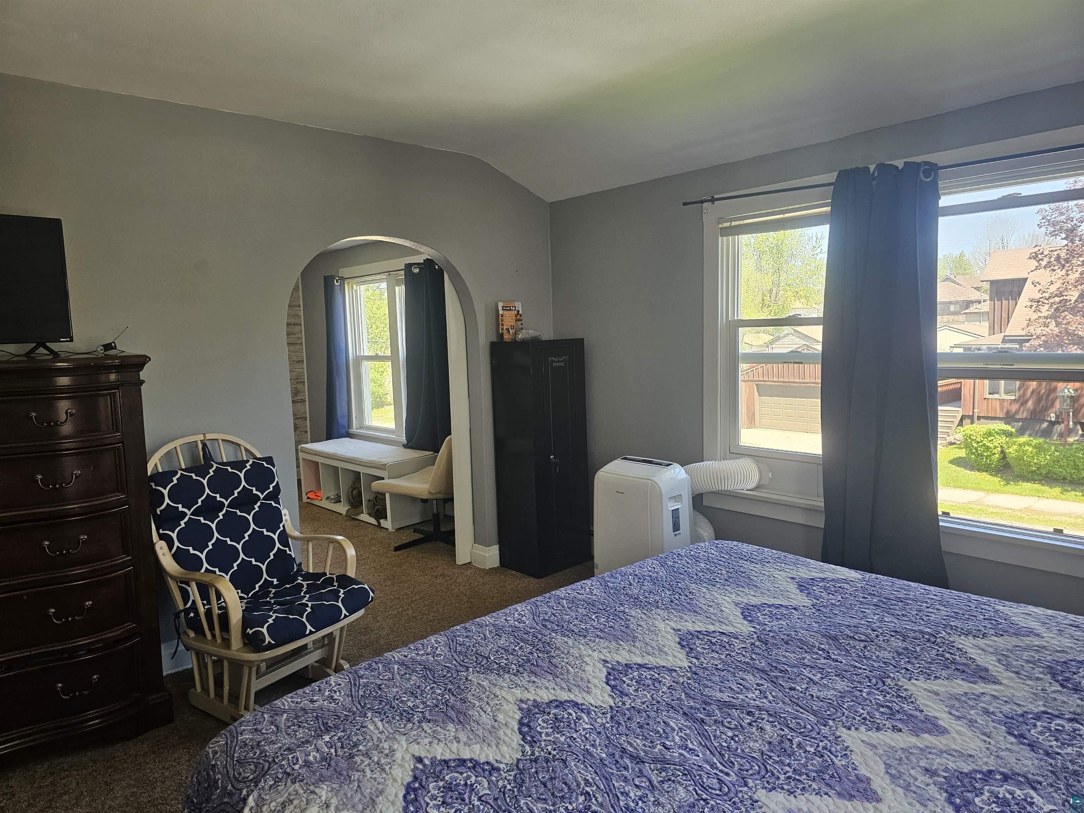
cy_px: 406
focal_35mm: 23
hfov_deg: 73.9
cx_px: 542
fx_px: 720
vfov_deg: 58.9
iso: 125
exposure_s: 1/180
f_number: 1.7
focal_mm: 6.3
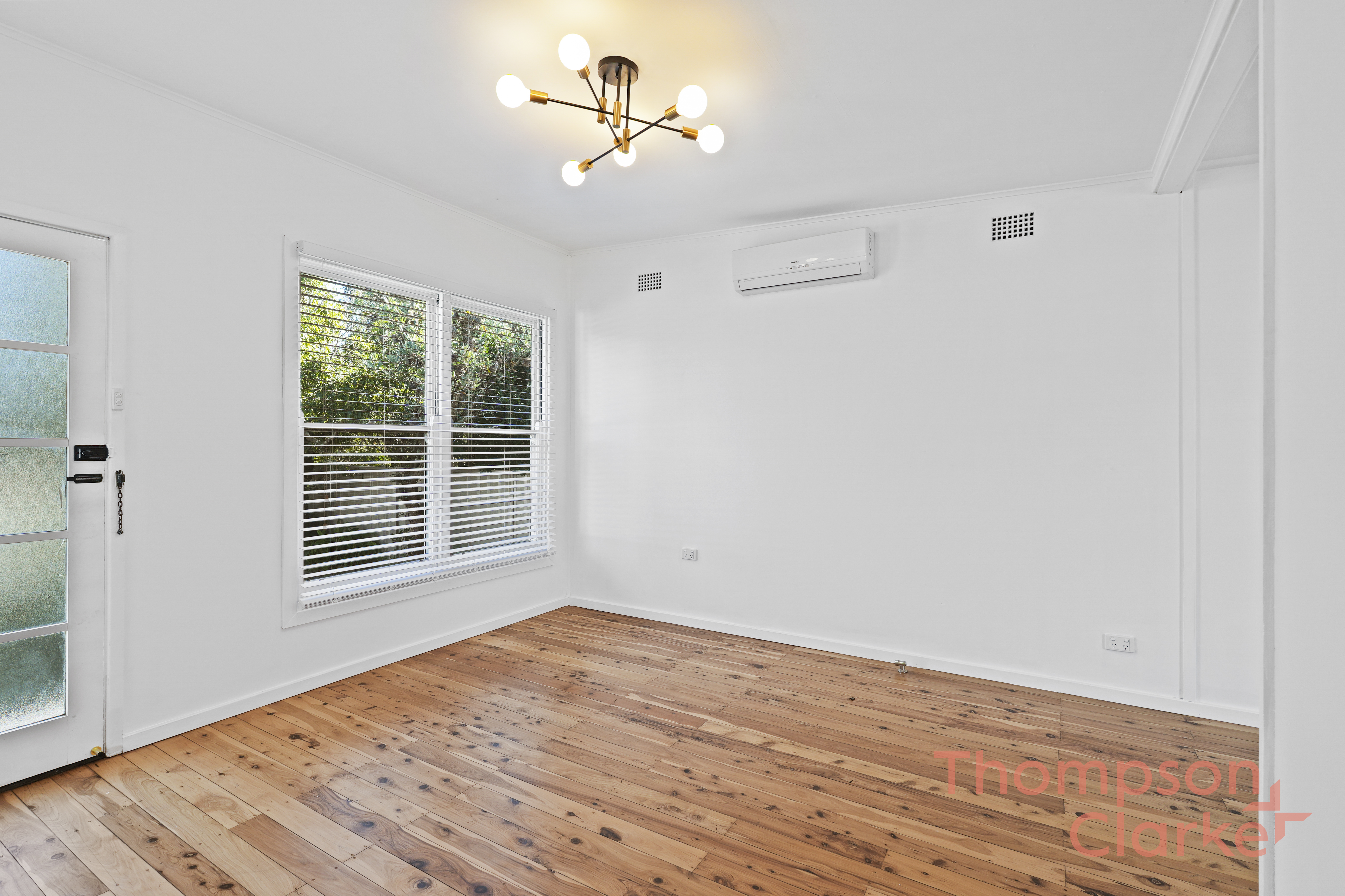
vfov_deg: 72.1
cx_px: 672
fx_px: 616
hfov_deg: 95.0
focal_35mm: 16
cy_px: 448
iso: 100
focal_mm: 11
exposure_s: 1/60
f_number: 2.8
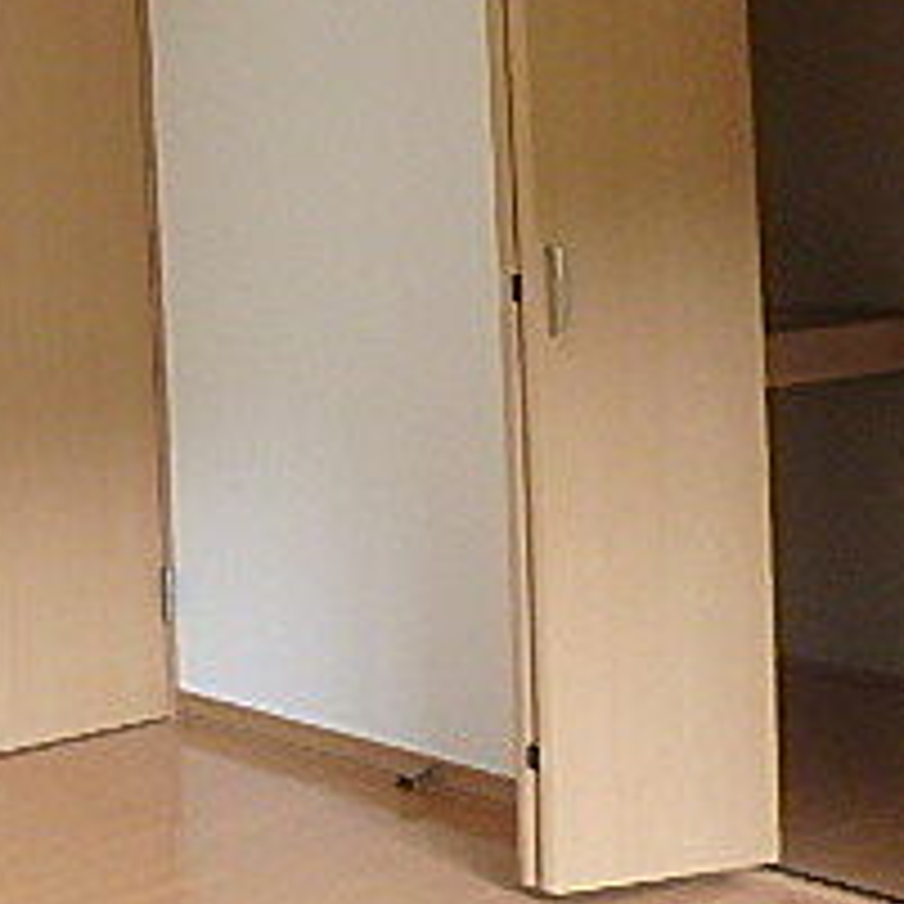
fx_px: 1743
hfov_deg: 23.2
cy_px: 261
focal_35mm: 59
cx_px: -468
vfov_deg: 28.8
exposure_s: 1/30
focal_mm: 3.7
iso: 320
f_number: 3.5
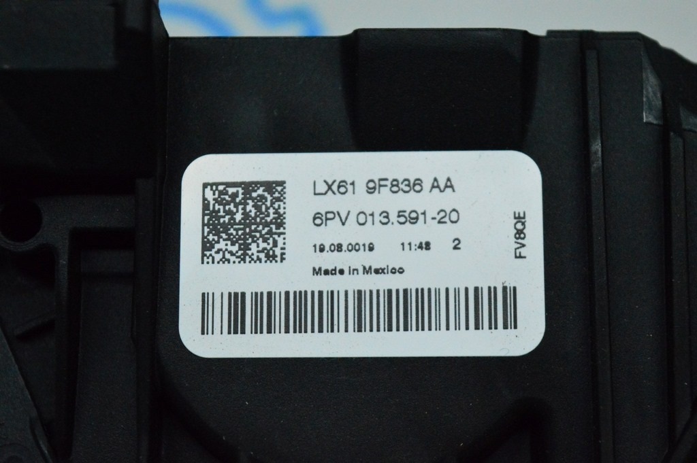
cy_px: 232
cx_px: 348
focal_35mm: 82
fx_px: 1596
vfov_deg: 16.5
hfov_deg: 24.6
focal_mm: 55
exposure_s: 1/800
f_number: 6.3
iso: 6400
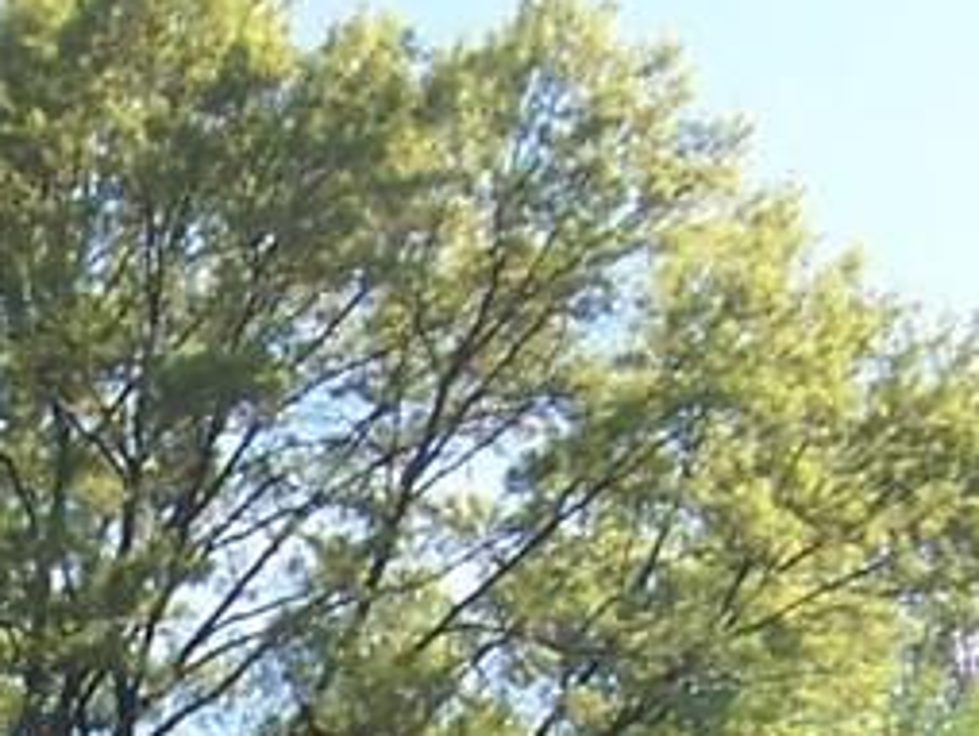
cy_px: 1341
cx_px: -247
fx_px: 4105
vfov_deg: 9.7
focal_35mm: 145
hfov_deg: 13.2
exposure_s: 1/350
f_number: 4
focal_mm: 5.6
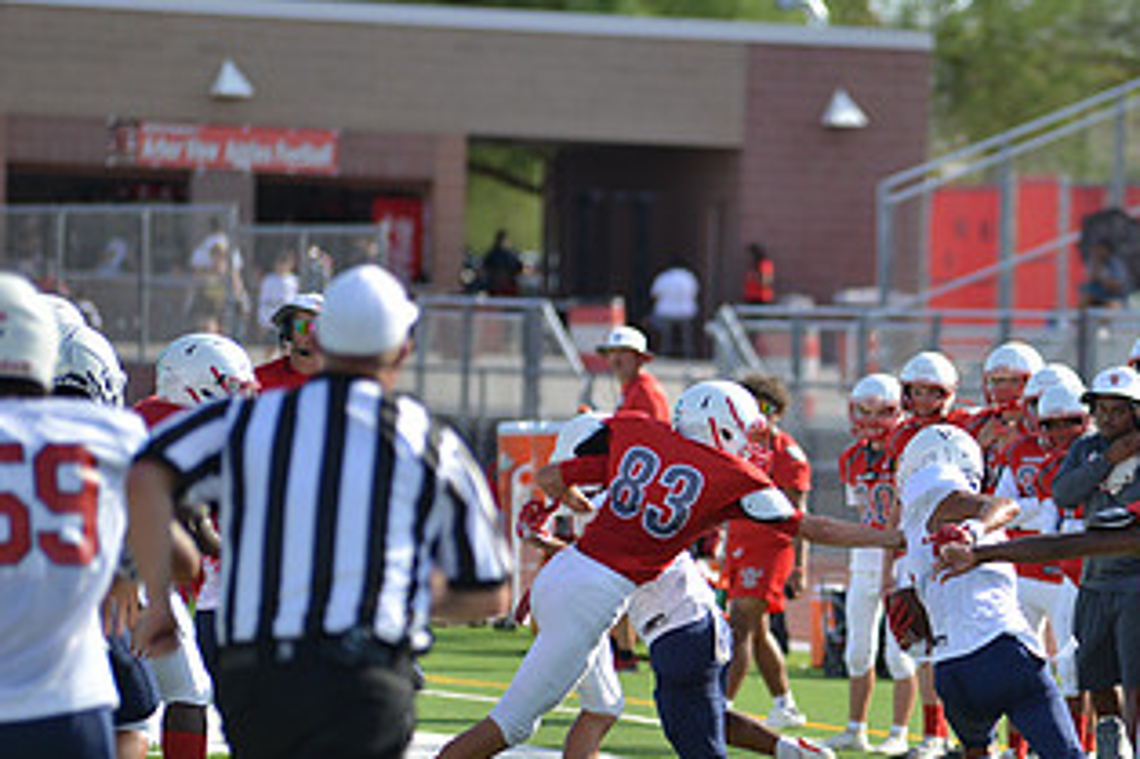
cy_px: 597
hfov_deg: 5.6
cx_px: 1013
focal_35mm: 370
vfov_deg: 3.7
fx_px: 11710
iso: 140
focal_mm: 200
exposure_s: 1/1600
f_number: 2.8
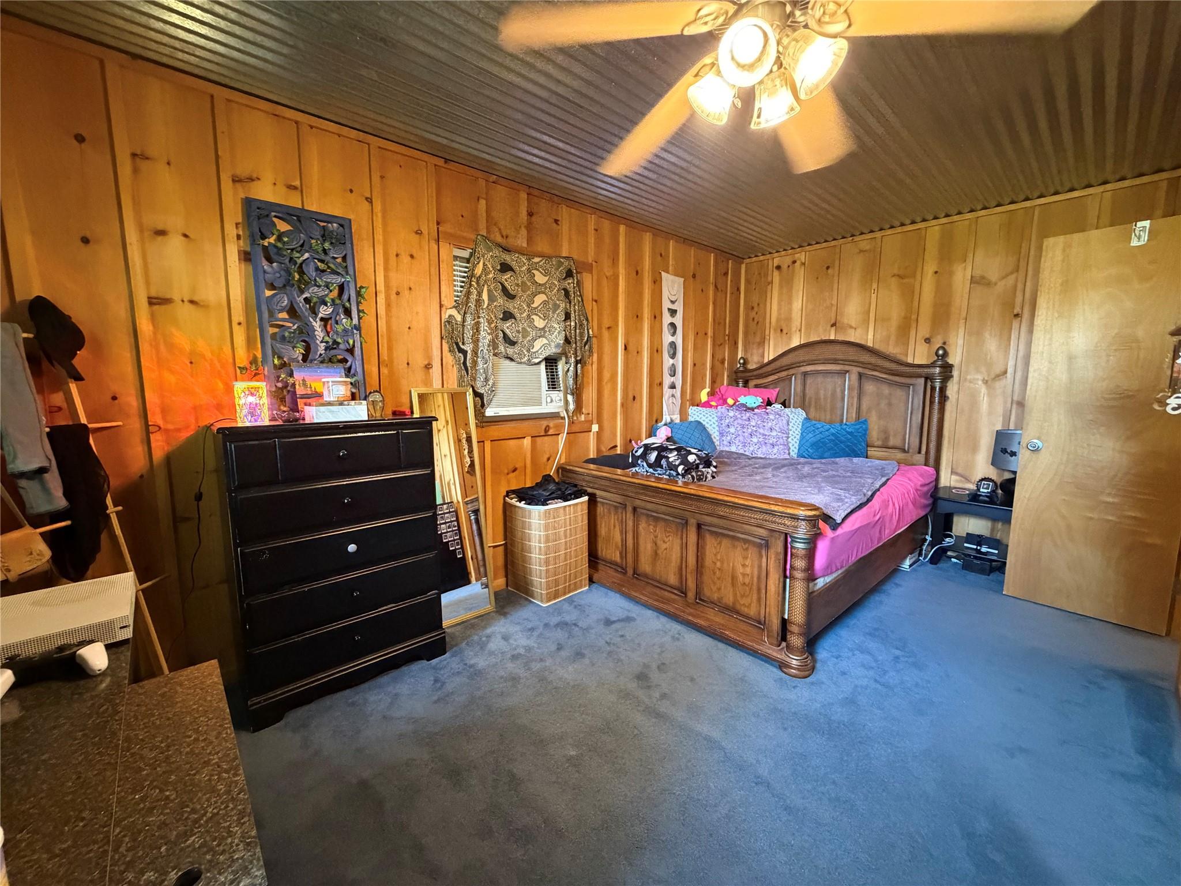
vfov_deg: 85.7
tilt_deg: -7.4
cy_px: 443
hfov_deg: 102.1
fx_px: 478
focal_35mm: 14
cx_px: 590
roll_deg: +0.1
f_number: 2.2
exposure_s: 1/60
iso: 1250
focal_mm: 2.22
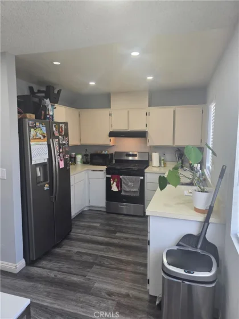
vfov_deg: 73.9
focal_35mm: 23
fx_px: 212
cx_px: 120
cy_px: 160
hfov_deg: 58.9
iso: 160
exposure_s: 1/120
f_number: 1.7
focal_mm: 6.3
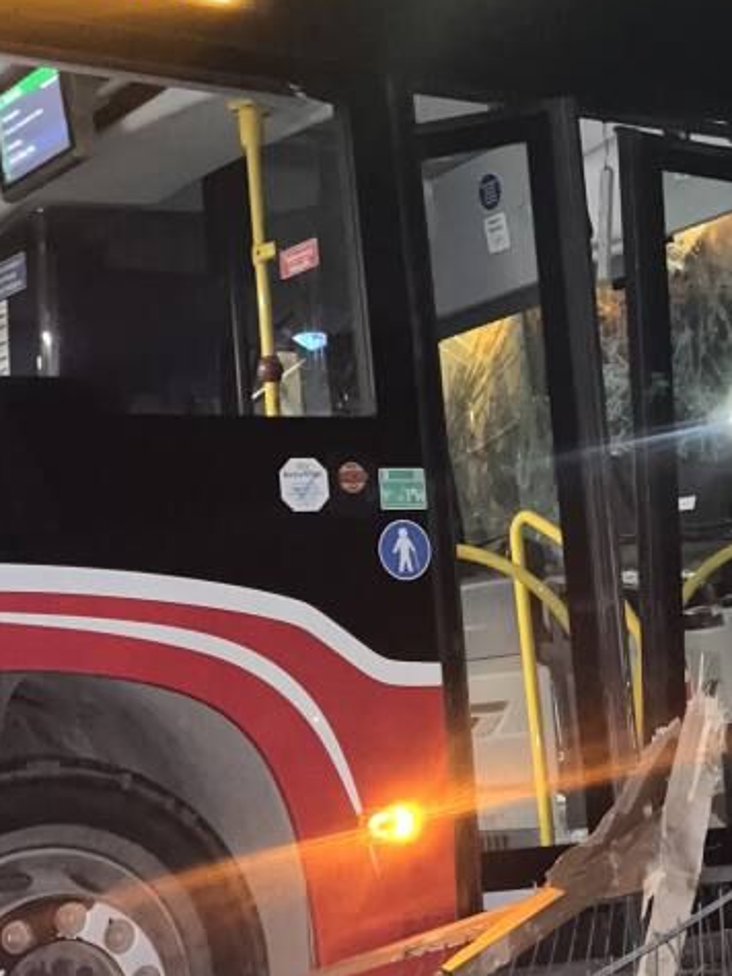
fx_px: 2059
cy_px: 391
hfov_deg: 19.8
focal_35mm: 73
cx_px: 660
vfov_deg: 26.6
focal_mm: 5.1
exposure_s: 1/4
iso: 500
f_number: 1.6
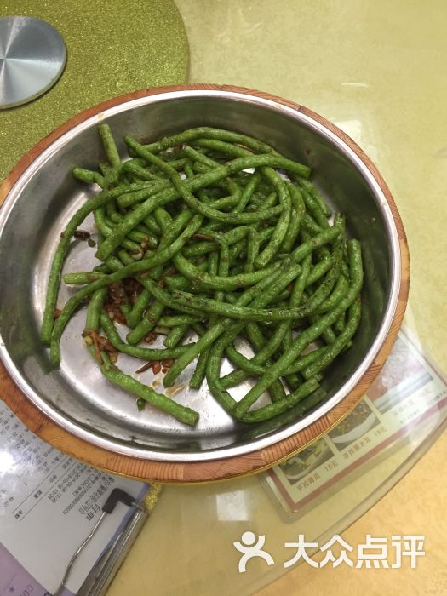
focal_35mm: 29
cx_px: 224
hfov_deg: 48.2
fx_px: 499
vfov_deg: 61.7
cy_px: 298
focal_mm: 4.15
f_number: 2.2
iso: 125
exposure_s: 1/30
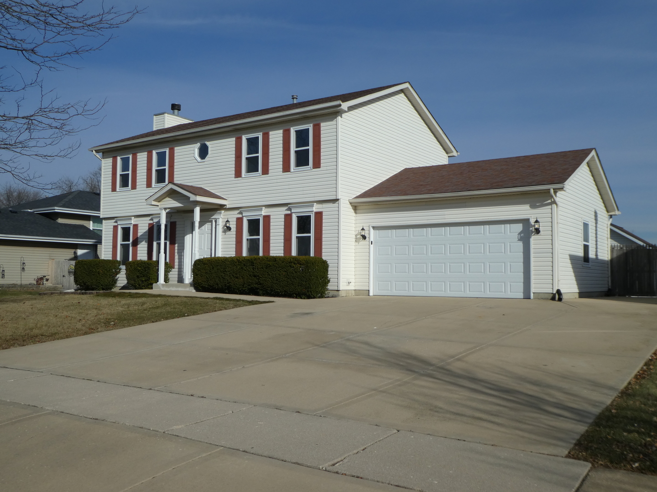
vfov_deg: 42.9
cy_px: 246
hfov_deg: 55.4
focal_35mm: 33
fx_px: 626
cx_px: 328
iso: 80
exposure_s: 1/2000
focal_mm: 5.8
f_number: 3.6
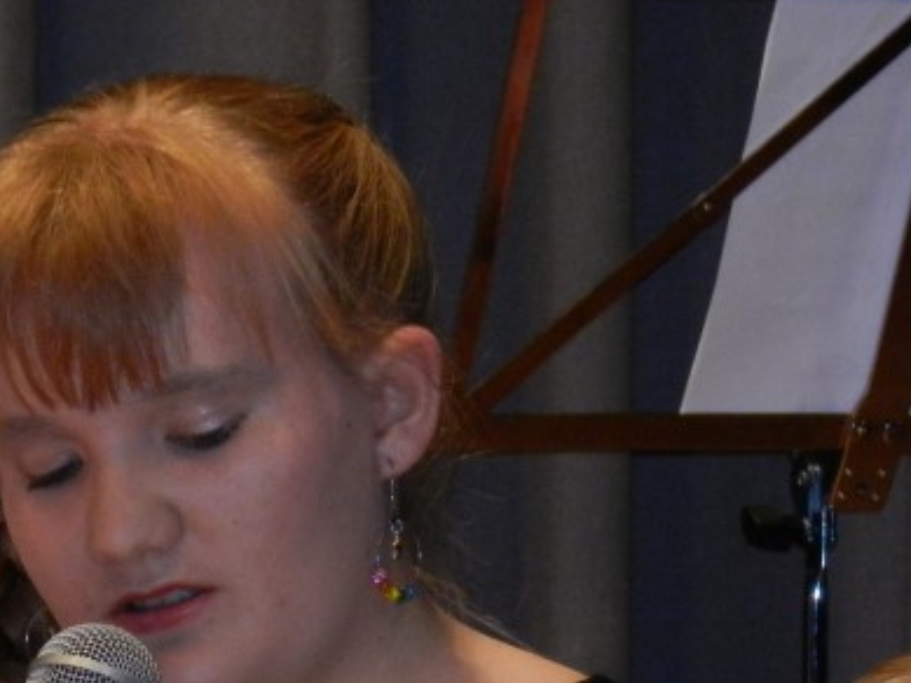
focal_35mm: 829
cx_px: 333
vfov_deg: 1.8
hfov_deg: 2.4
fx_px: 21824
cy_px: 646
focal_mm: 71.7
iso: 800
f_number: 5.6
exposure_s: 1/80
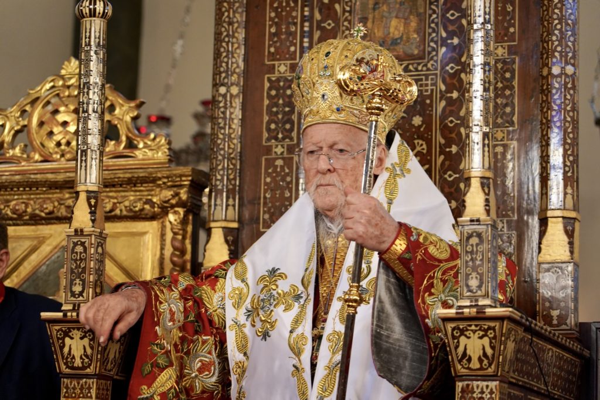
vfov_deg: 13.0
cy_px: 200
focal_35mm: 105
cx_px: 300
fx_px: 1750
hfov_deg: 19.5
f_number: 4
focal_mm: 105
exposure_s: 1/160
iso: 2500
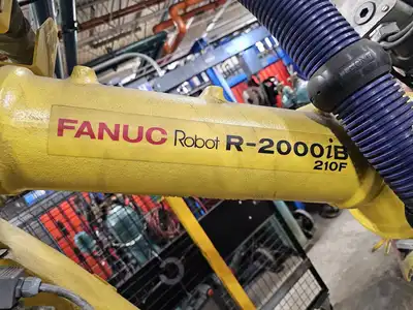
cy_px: 155
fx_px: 274
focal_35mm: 23
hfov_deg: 73.9
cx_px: 206
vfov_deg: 58.9
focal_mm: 6.3
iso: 1000
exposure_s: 1/120
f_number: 1.7
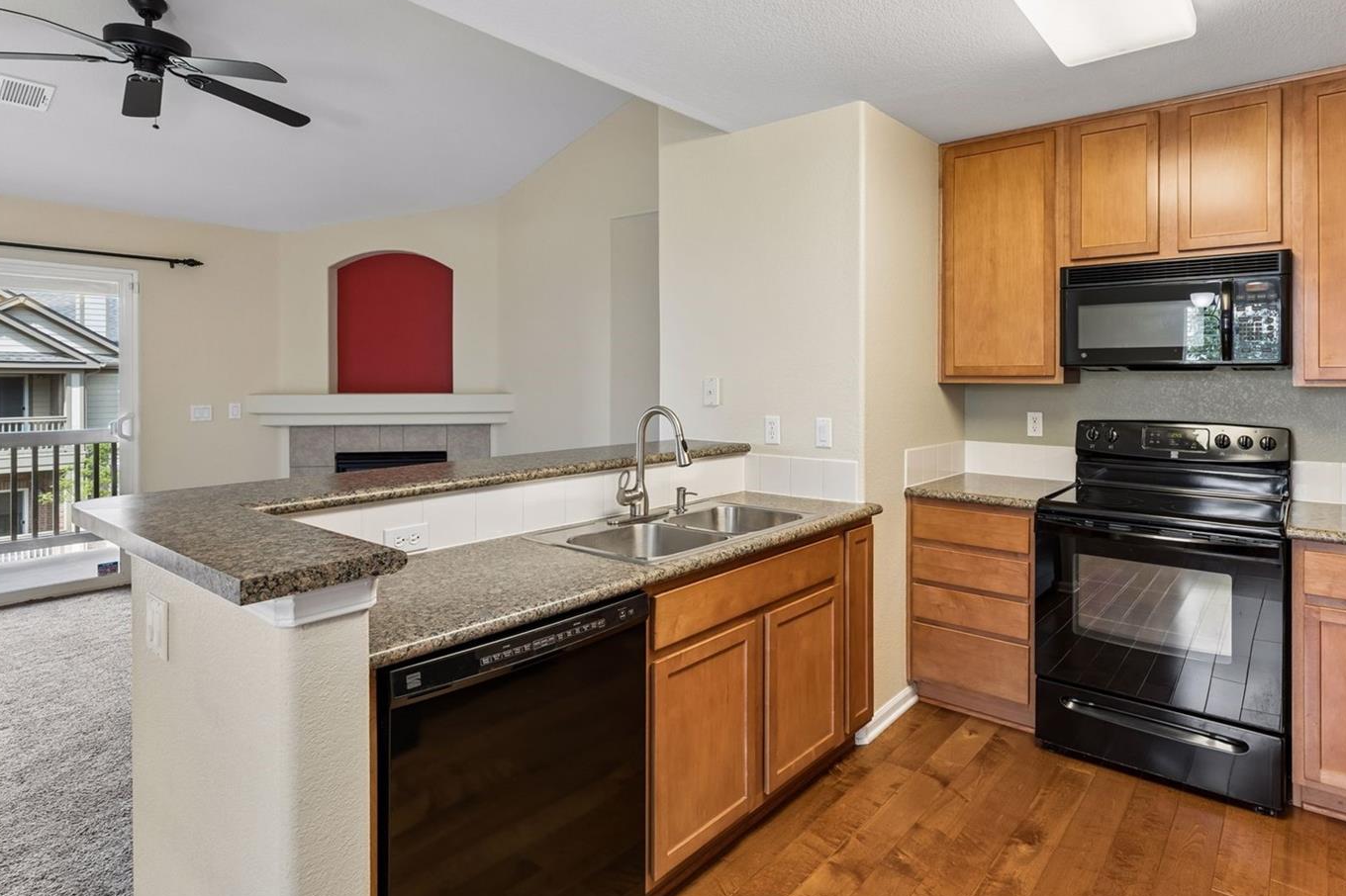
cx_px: 780
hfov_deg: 83.3
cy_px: 385
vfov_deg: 61.6
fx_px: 748
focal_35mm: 20
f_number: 8
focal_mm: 17
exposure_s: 1/10
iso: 400
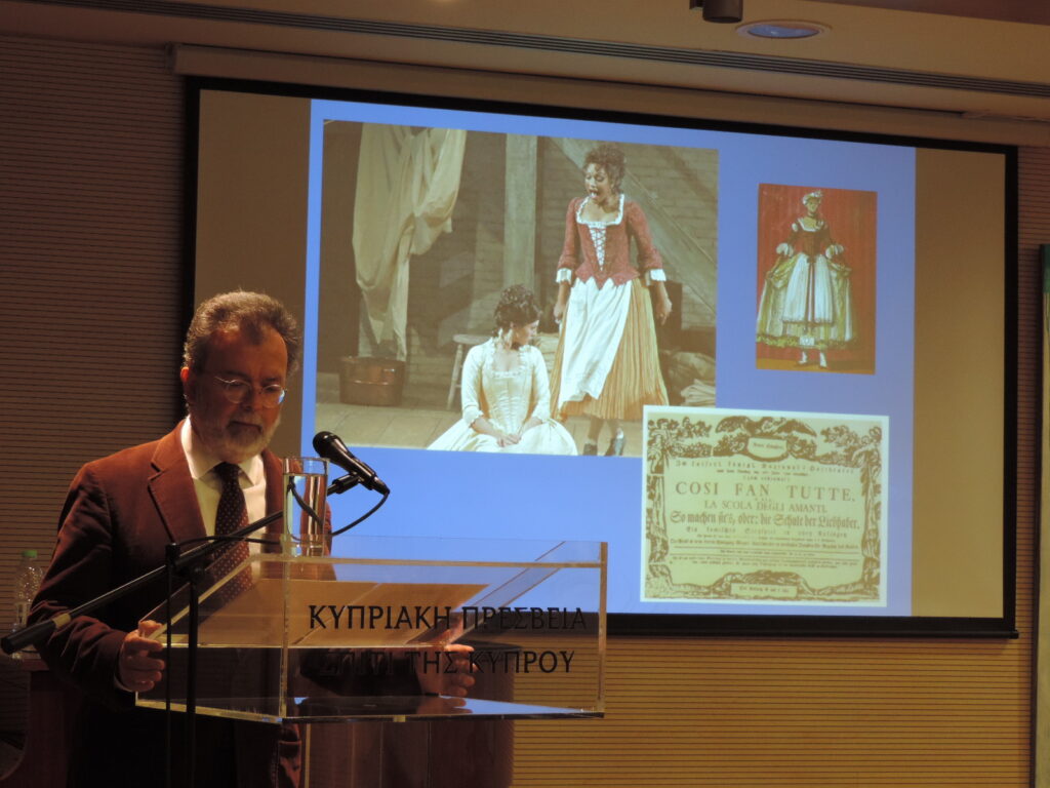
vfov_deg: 16.4
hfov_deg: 21.8
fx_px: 2730
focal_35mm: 90
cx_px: 525
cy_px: 394
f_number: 4.1
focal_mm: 16
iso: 400
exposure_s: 1/25
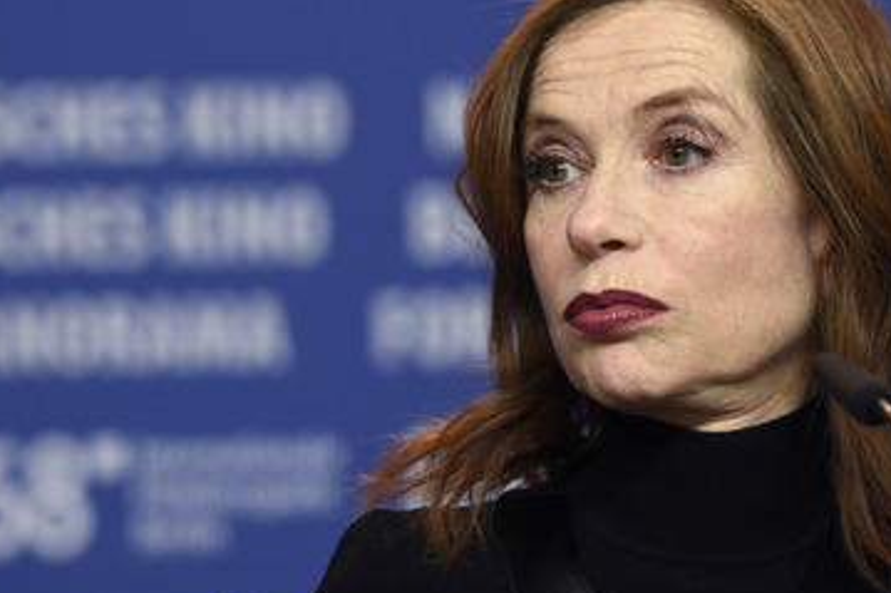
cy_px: 248
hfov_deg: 6.6
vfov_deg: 4.4
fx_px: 7684
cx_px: 530
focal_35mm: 311
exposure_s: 1/400
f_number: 3.2
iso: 640
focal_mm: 165
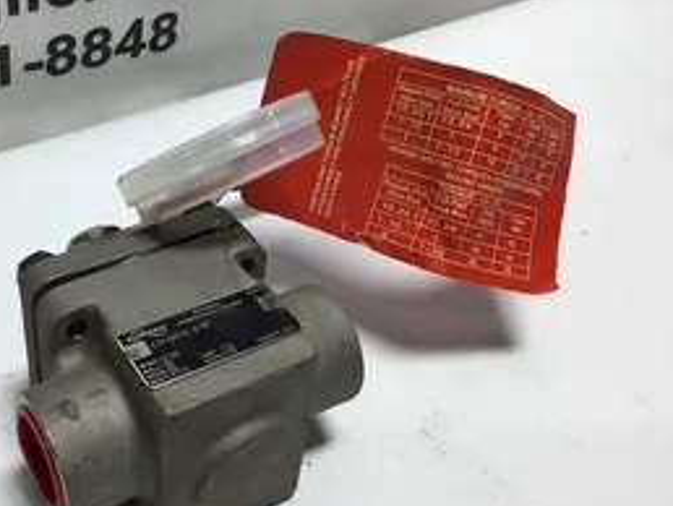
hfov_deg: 39.1
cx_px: 217
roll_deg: -2.9
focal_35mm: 48
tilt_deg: -41.6
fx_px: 934
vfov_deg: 30.3
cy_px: 261
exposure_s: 1/120
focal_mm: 3.3
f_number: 2.4
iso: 25
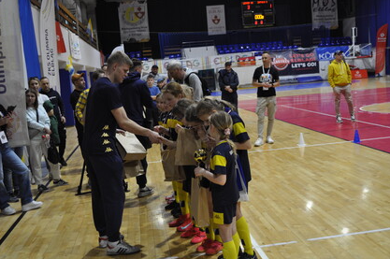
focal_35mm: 40
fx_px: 433
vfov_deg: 33.3
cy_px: 131
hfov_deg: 48.5
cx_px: 192
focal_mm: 26
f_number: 4
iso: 640
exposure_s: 1/60
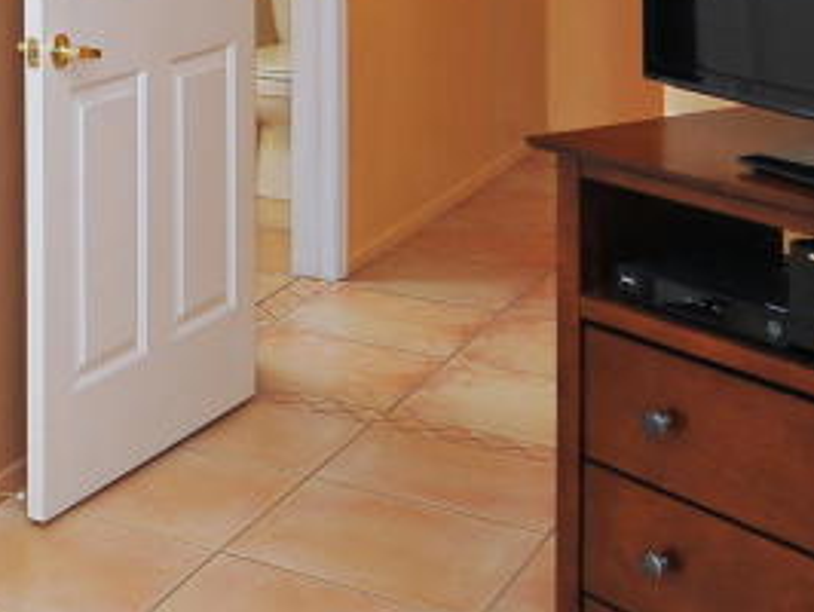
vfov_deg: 18.0
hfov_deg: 21.2
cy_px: -242
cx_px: -456
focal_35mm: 75
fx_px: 1765
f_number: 7.1
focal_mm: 18
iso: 1000
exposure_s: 1/40
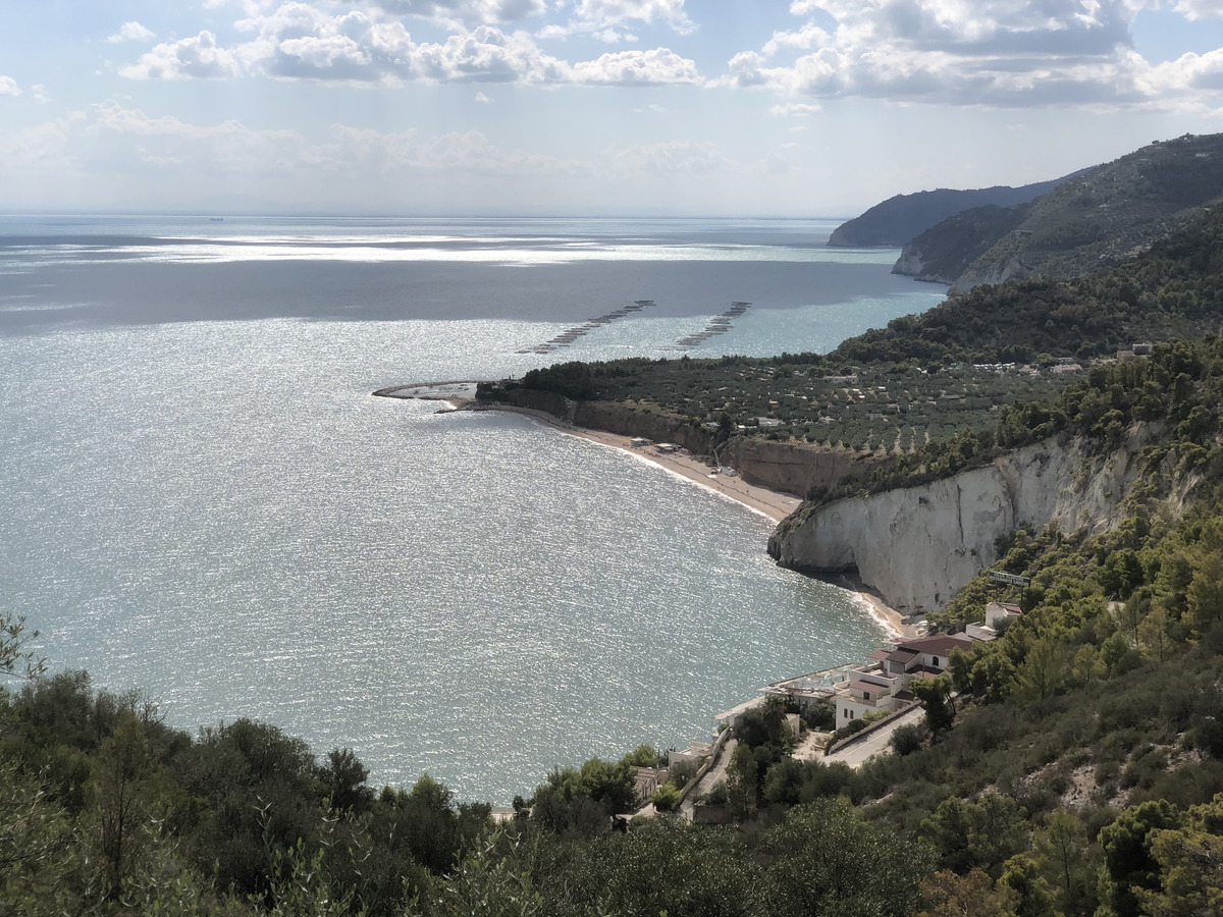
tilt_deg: -8.1
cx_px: 612
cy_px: 458
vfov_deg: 28.0
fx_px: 1837
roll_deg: +0.8
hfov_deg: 36.8
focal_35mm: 52
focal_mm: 6
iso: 16
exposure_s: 1/3247
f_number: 2.4
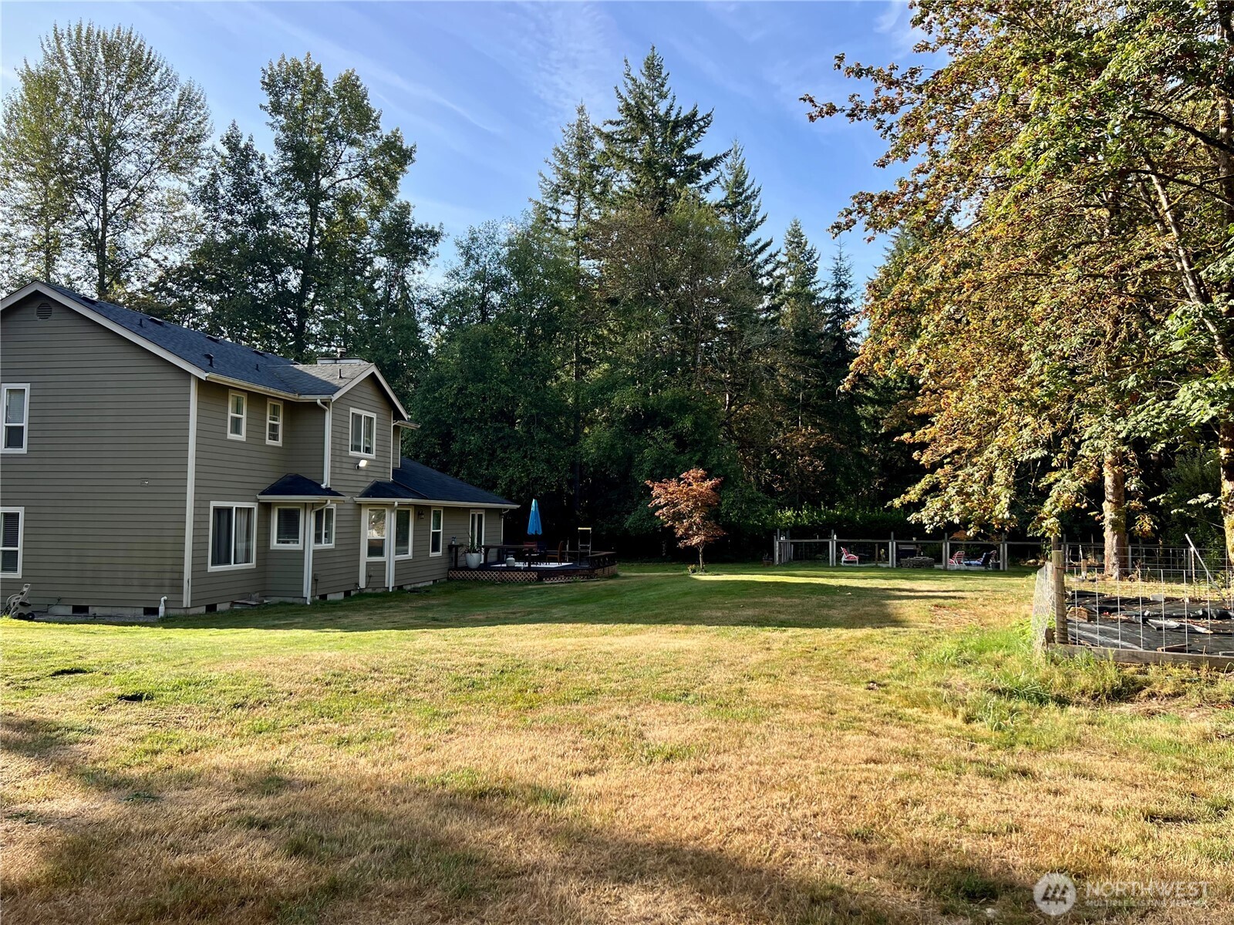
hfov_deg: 67.3
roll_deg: -0.4
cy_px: 462
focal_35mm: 26
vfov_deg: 53.1
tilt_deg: +2.8
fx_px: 927
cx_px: 617
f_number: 1.5
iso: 50
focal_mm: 5.7
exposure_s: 1/957
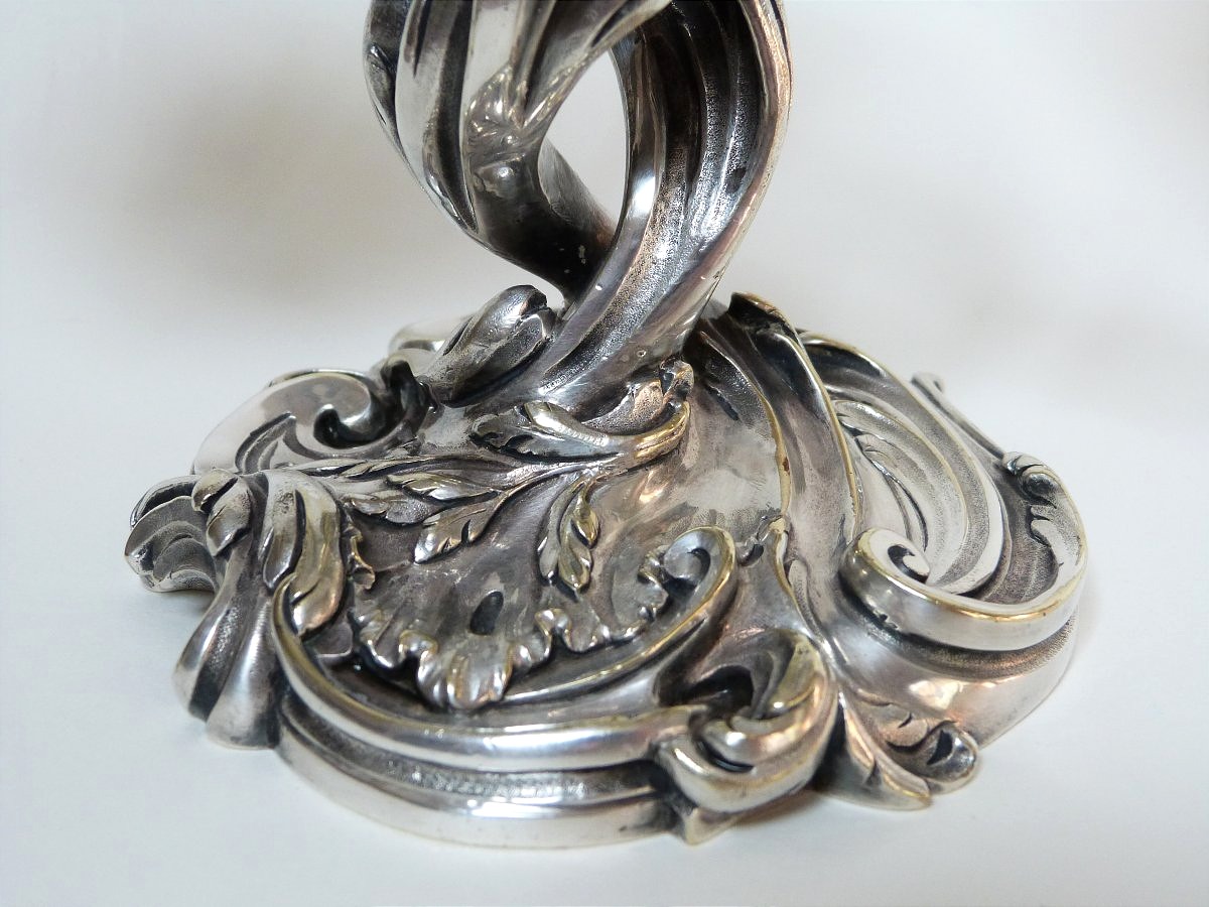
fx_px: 1711
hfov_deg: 38.9
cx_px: 604
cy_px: 454
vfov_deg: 29.7
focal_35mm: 49
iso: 320
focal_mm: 8.7
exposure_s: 1/60
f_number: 3.2
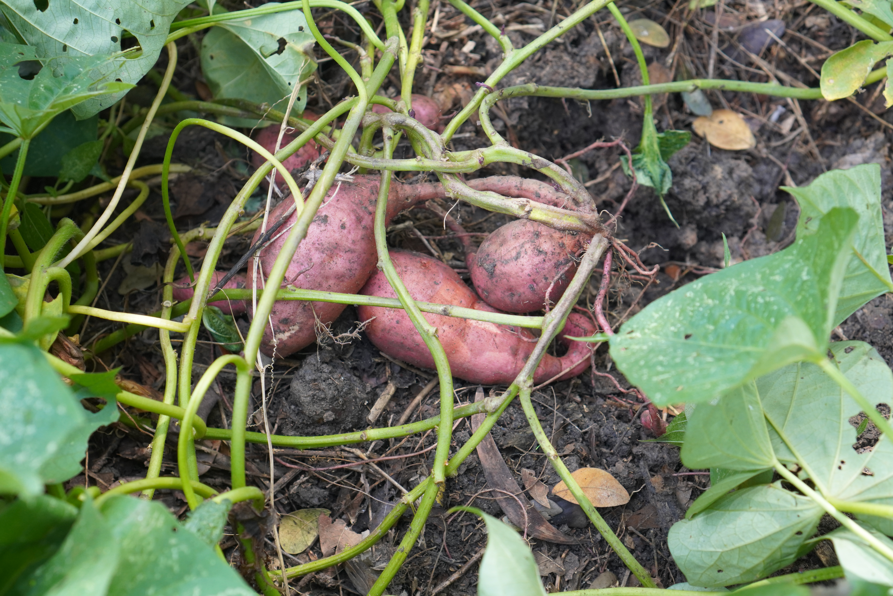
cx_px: 446
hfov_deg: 37.9
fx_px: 1302
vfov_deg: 25.8
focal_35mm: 52
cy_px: 298
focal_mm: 35
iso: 800
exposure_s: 1/200
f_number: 4.5
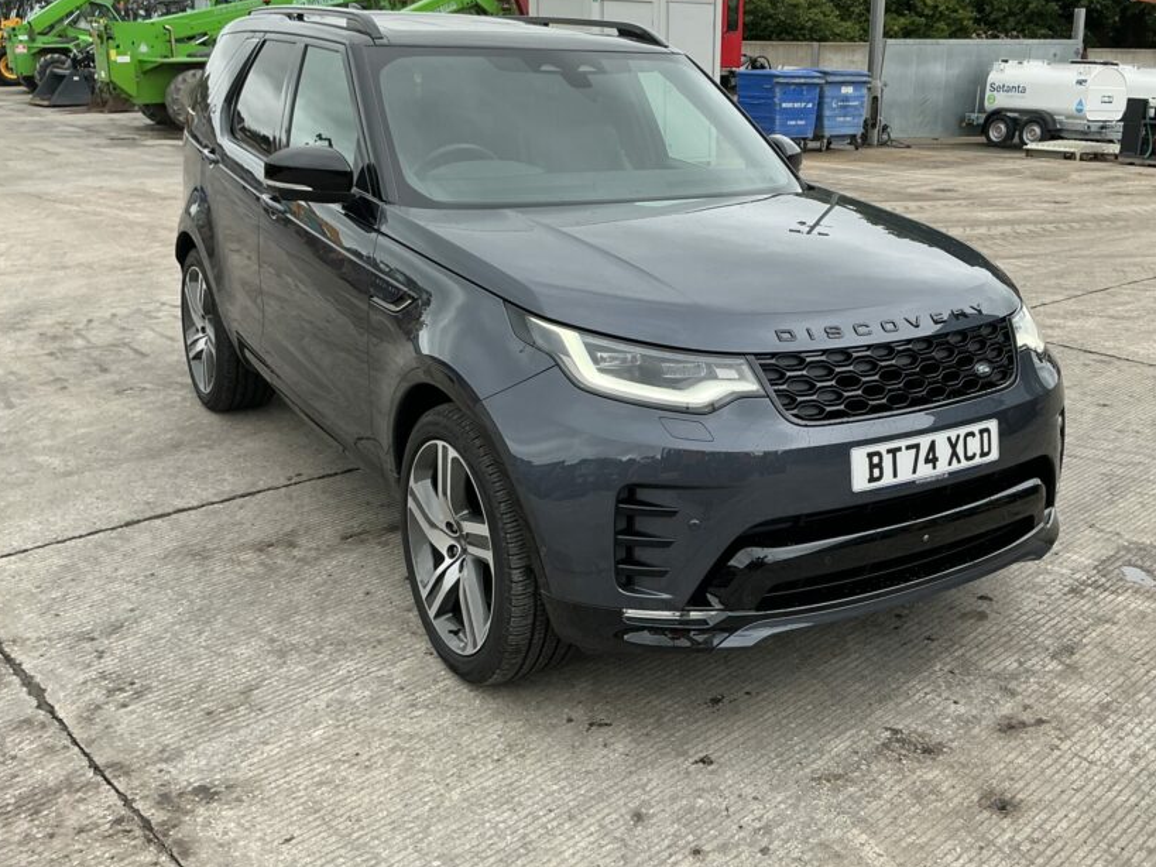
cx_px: 683
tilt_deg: -13.2
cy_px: 342
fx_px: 1169
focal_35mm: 35
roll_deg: -1.8
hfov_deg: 52.3
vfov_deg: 40.5
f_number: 1.8
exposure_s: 1/461
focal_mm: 3
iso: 25
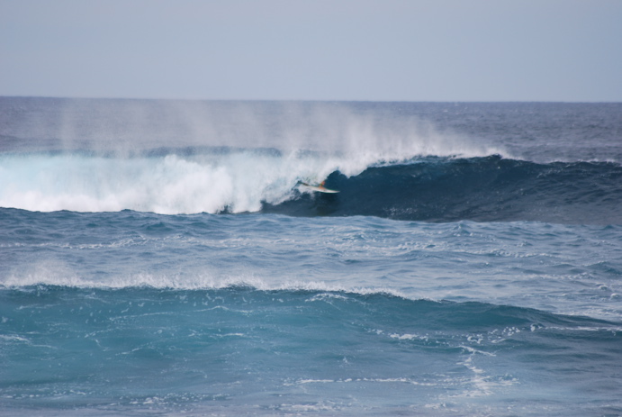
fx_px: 7787
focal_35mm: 450
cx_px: 311
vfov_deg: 3.1
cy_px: 208
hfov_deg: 4.6
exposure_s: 1/640
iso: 200
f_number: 5.6
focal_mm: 300
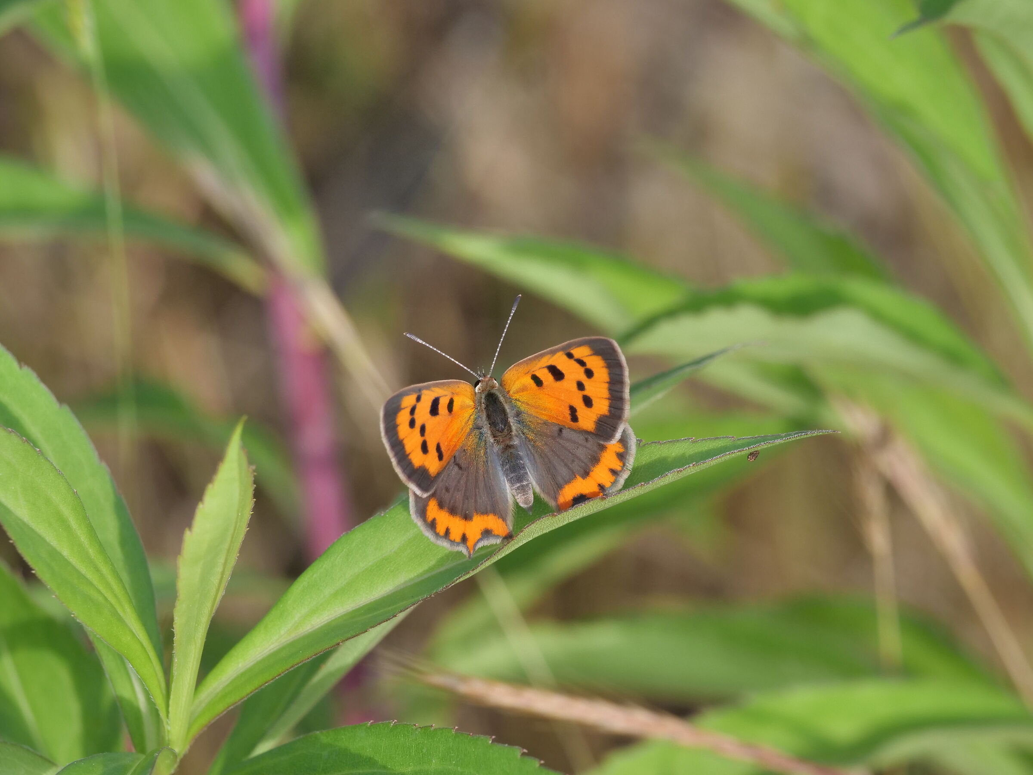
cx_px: 516
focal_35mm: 800
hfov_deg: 2.5
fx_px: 23873
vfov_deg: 1.9
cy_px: 388
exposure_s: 1/500
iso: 800
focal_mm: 400
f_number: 11
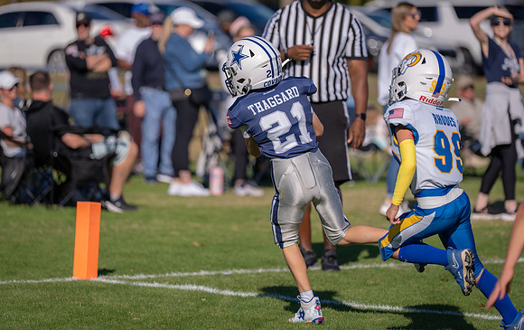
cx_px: 251
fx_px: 3353
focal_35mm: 234
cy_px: 119
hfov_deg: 8.9
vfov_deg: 5.6
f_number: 2.8
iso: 100
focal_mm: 191
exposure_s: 1/2500
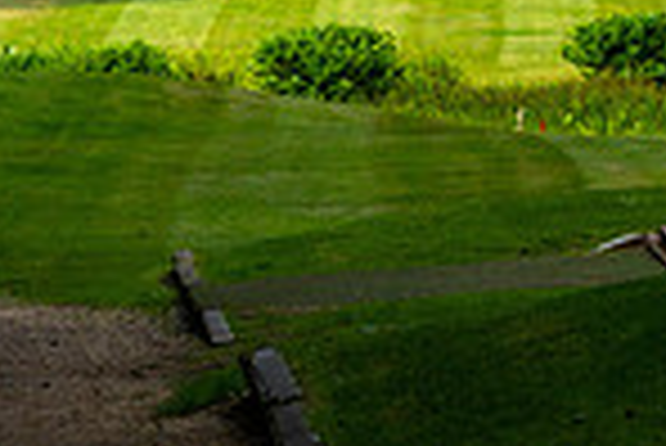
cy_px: -417
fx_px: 7407
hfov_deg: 5.1
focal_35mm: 400
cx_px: 418
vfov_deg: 3.4
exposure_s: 1/1000
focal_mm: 102
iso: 200
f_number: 5
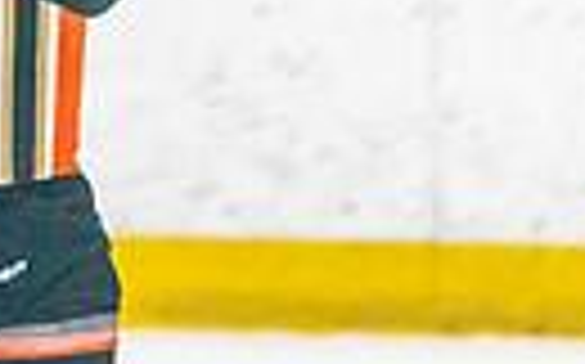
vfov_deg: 1.1
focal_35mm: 1216
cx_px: -567
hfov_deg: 1.7
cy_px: -613
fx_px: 19370
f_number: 2.8
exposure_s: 1/1250
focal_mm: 200
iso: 3200
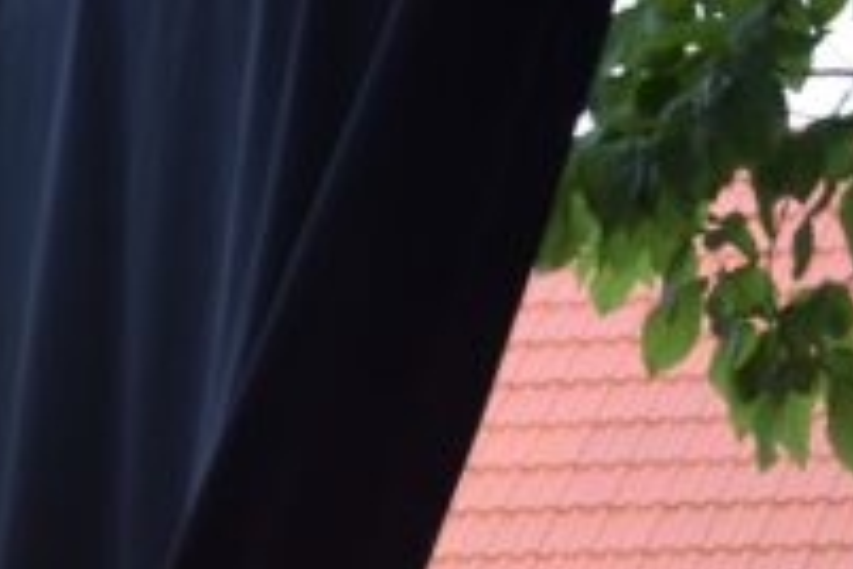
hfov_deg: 9.2
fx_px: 5165
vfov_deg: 6.2
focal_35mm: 218
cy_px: 1083
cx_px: -412
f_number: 7.1
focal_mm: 38
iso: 400
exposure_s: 1/200
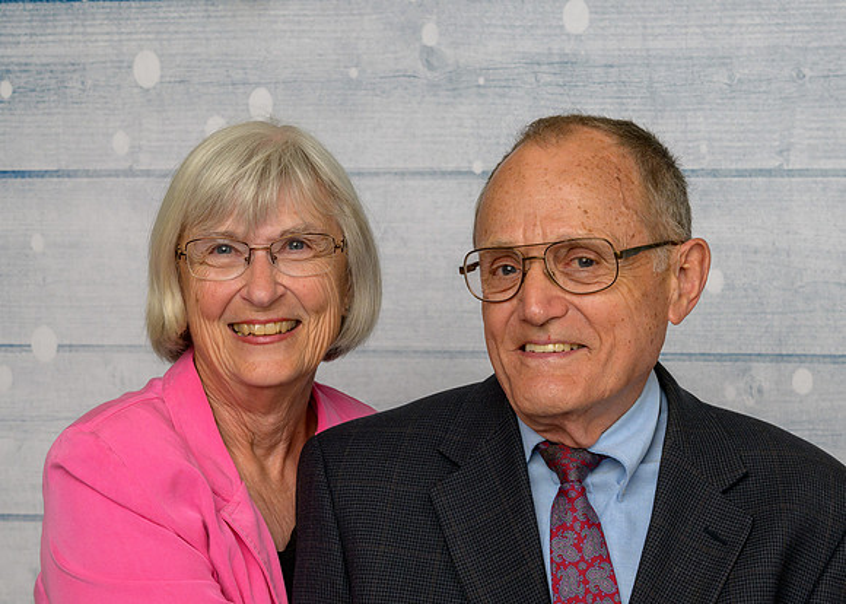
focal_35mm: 82
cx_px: 448
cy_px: 358
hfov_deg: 24.2
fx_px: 1970
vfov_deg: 17.4
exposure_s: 1/125
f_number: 10
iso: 400
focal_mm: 55
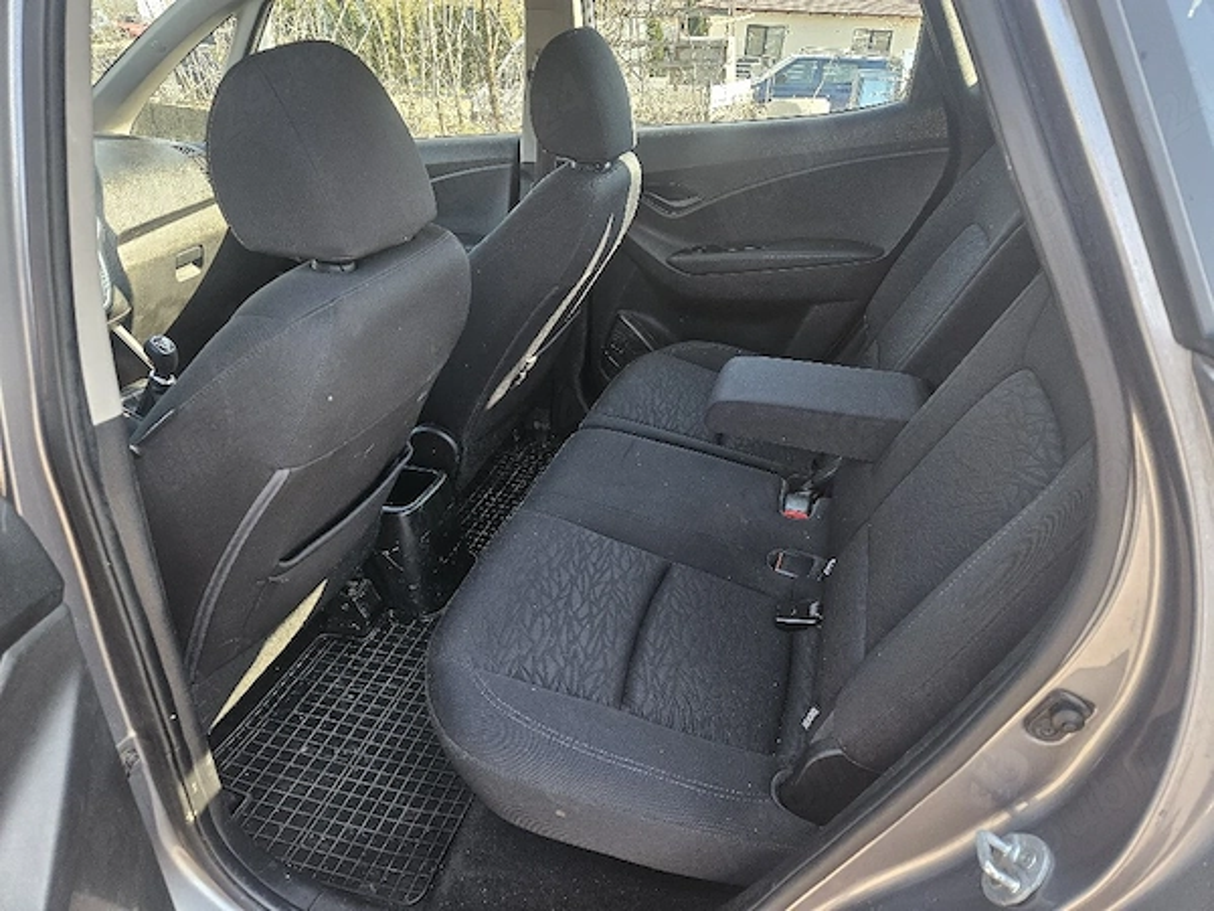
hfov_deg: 73.9
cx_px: 607
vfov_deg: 58.9
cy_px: 456
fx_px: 807
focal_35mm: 23
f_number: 1.8
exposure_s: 1/182
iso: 125
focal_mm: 5.4
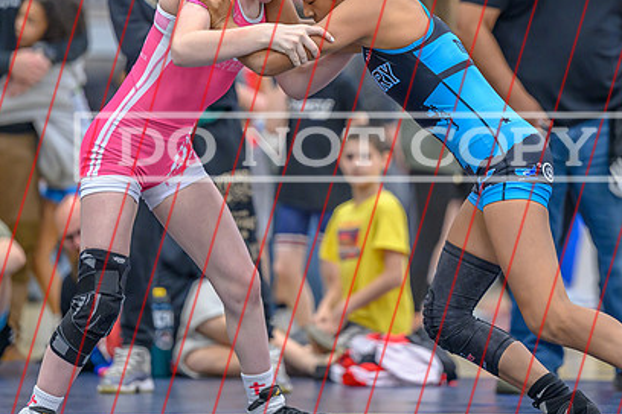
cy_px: 114
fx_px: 4371
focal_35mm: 253
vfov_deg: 5.4
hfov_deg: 8.1
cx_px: 340
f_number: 2.8
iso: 1800
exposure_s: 1/500
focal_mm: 155
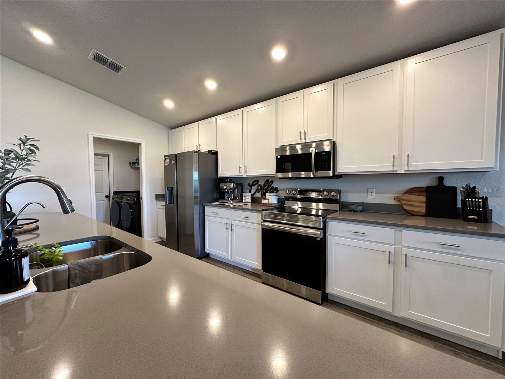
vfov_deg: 85.7
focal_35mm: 14
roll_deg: +0.4
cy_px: 190
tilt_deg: -2.2
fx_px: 204
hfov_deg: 102.1
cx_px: 252
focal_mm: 2.22
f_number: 2.2
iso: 320
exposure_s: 1/120
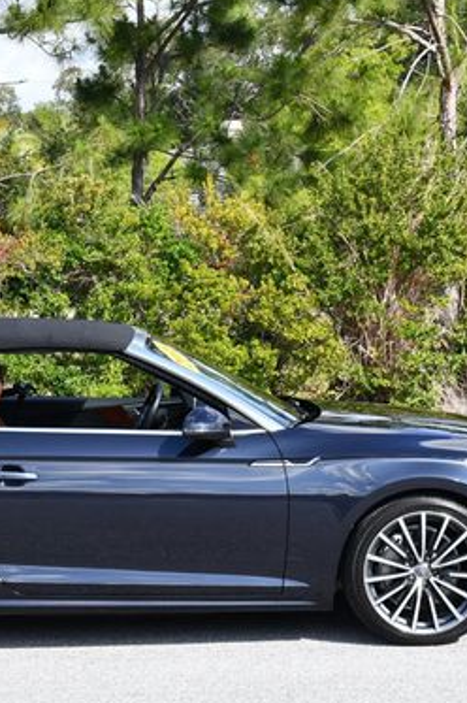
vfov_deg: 18.6
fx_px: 2144
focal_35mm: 110
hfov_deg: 12.3
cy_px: 366
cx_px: 55
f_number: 7.1
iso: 200
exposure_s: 1/250
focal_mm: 32
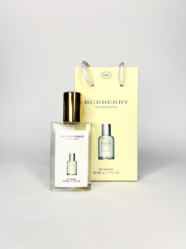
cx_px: 93
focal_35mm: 26
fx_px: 186
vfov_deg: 67.3
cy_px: 124
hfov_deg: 53.1
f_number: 1.5
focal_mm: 5.7
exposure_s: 1/436
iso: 50
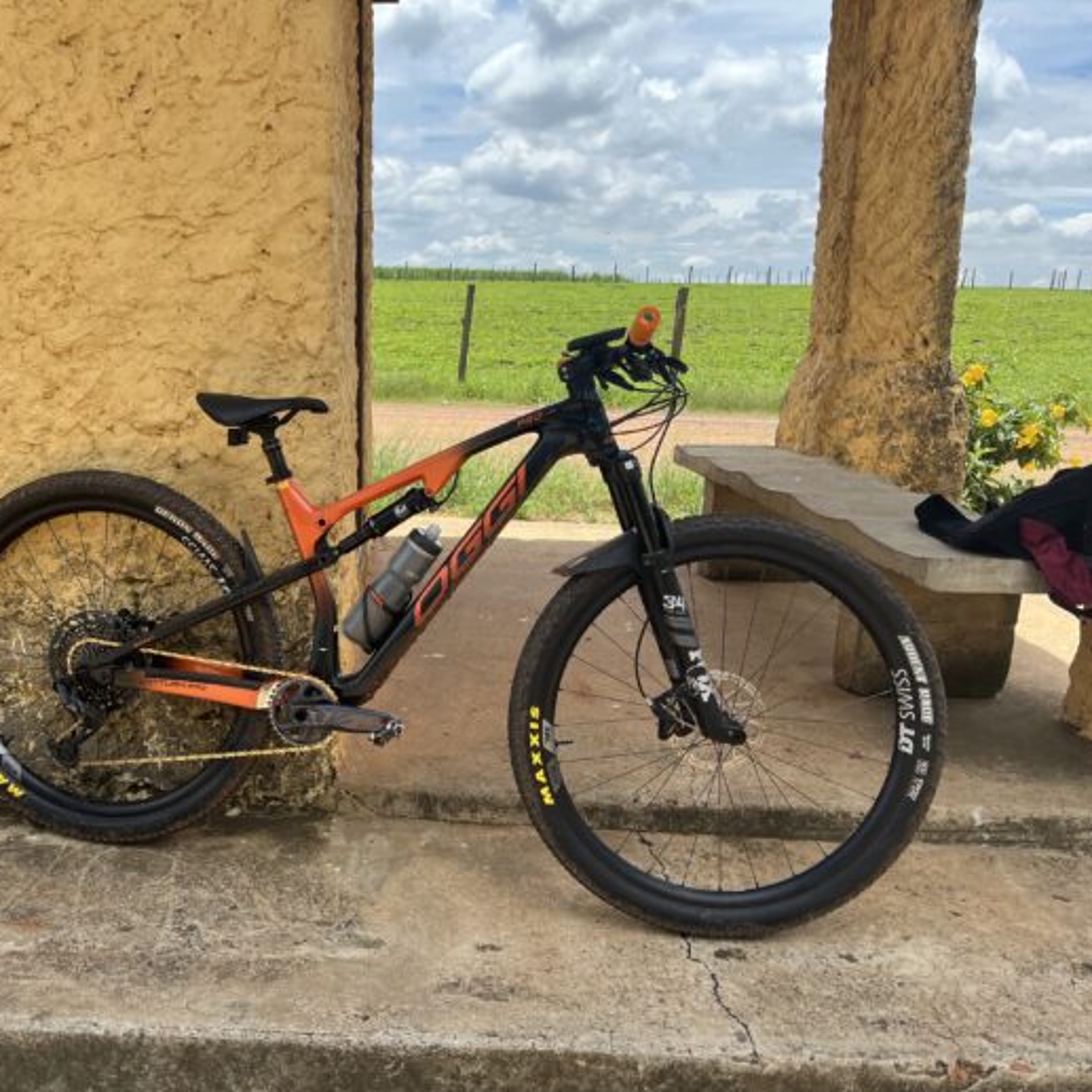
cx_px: 340
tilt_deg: -13.5
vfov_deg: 51.1
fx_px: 1142
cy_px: 566
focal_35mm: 32
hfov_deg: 49.9
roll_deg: -0.5
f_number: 1.6
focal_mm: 5.1
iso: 50
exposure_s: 1/1862
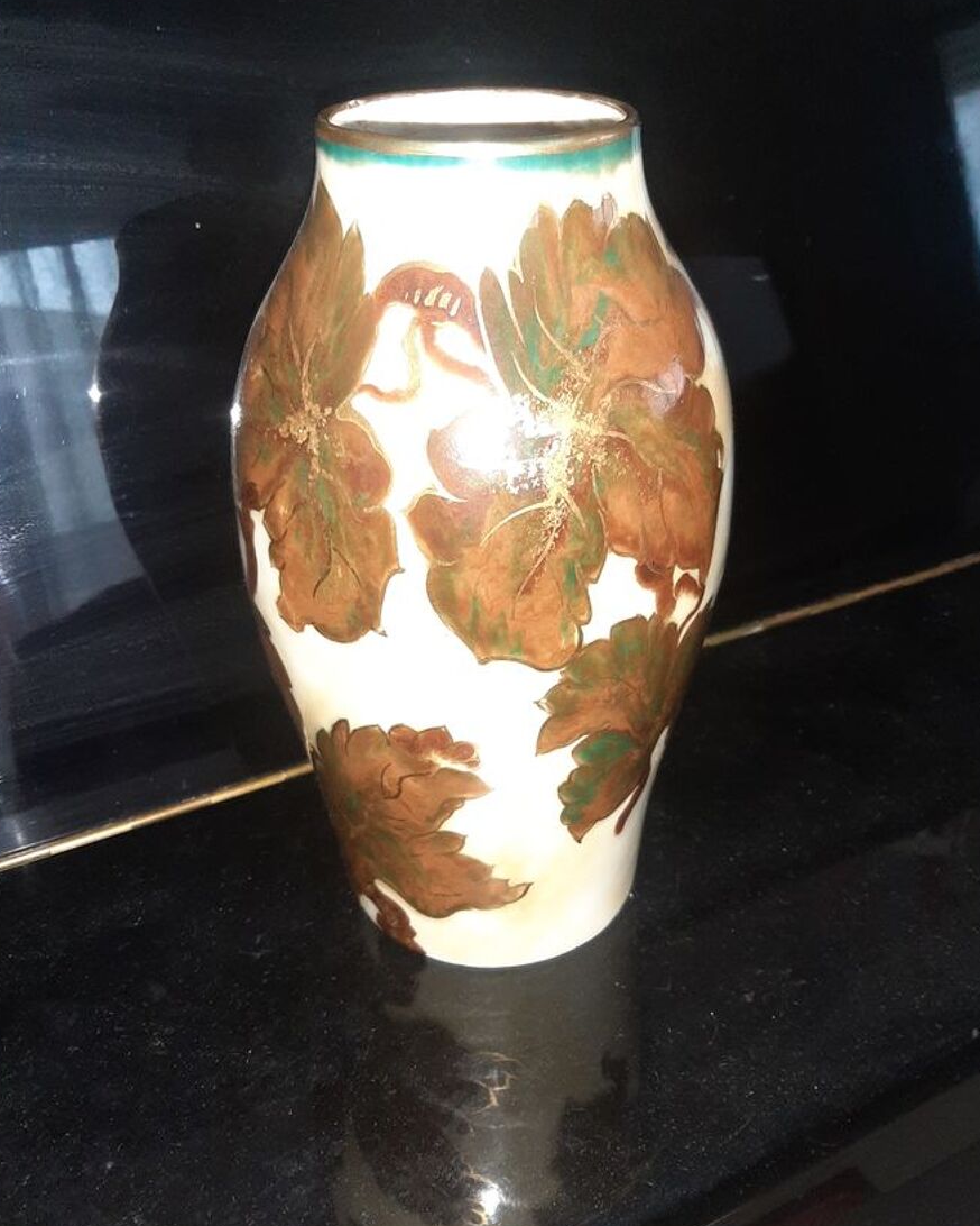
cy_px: 608
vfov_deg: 57.2
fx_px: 1124
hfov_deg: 47.1
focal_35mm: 31
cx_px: 490
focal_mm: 3.93
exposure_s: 1/20
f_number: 1.7
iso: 640
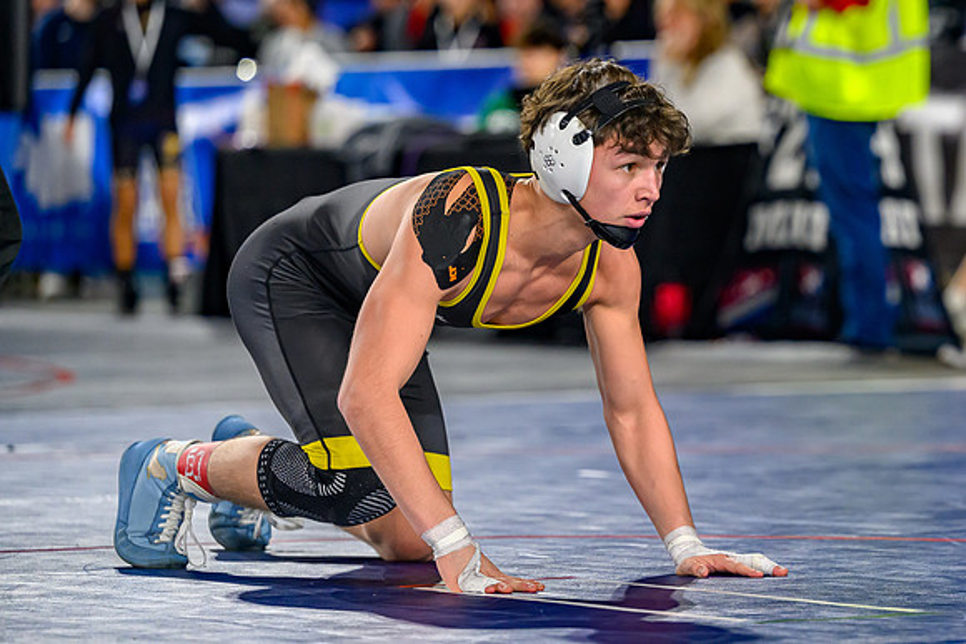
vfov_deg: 6.4
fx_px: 5808
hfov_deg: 9.5
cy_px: 235
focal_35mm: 216
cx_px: 770
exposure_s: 1/800
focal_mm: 135
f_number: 3.2
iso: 2000
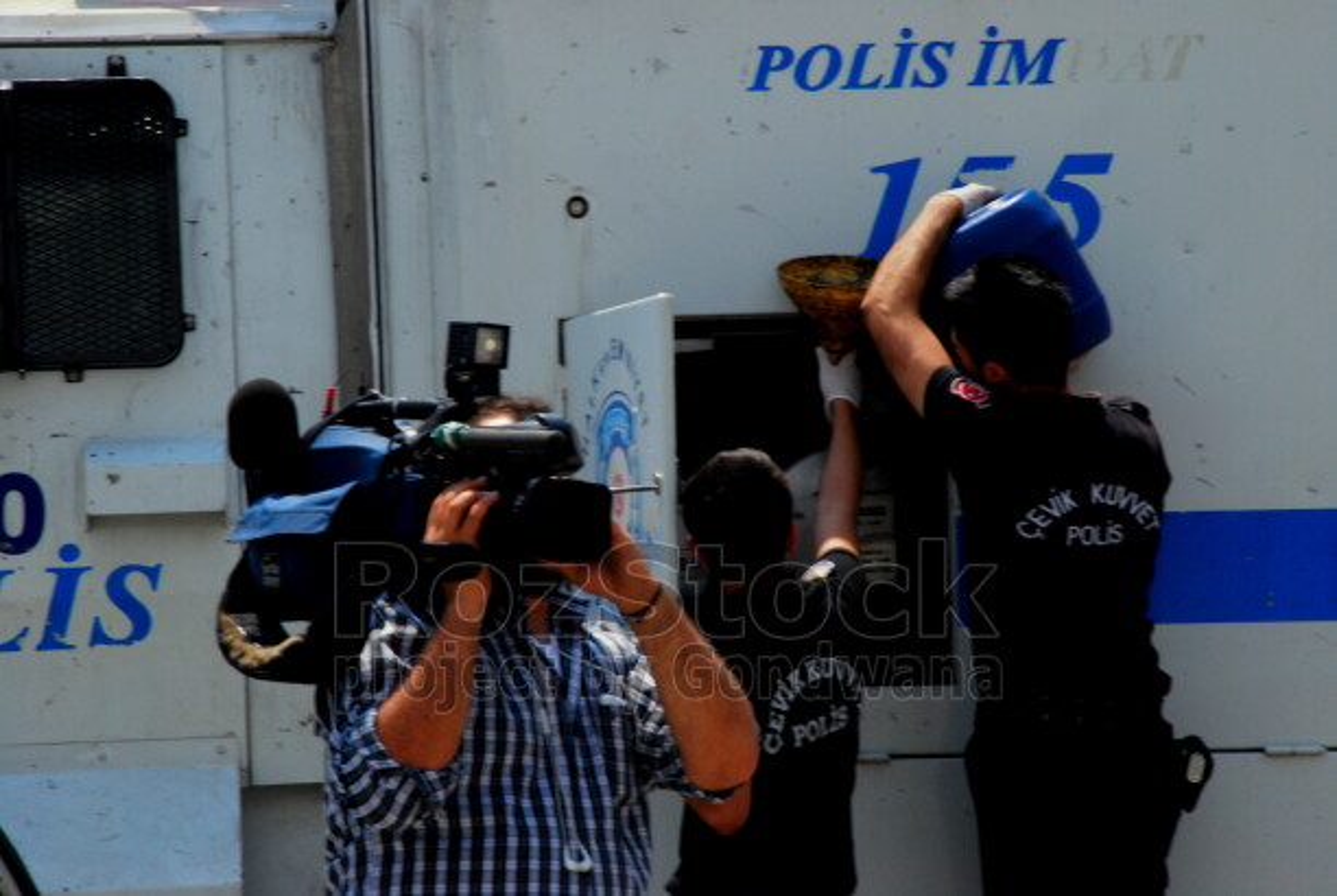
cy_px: 448
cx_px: 668
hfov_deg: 6.9
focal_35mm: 300
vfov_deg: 4.6
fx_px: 11158
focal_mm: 200
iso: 400
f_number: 22
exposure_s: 1/100
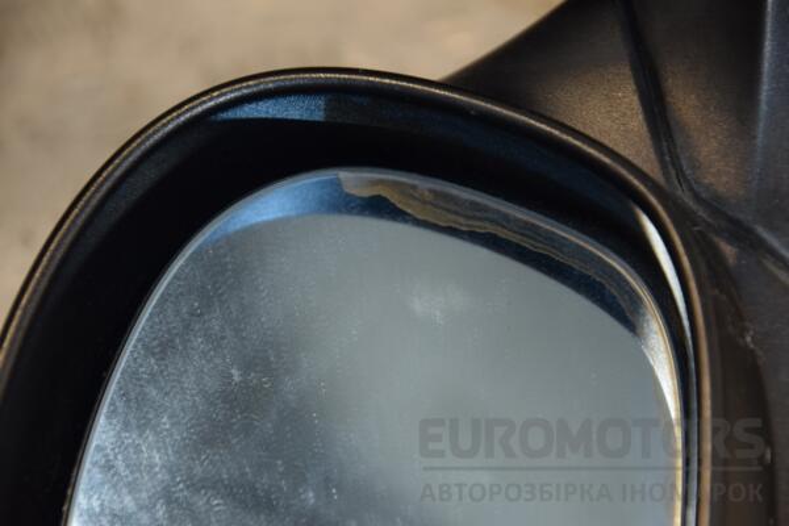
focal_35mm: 158
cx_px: 394
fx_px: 3452
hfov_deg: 13.0
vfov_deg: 8.7
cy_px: 263
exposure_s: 1/200
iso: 800
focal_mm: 105
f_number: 5.6
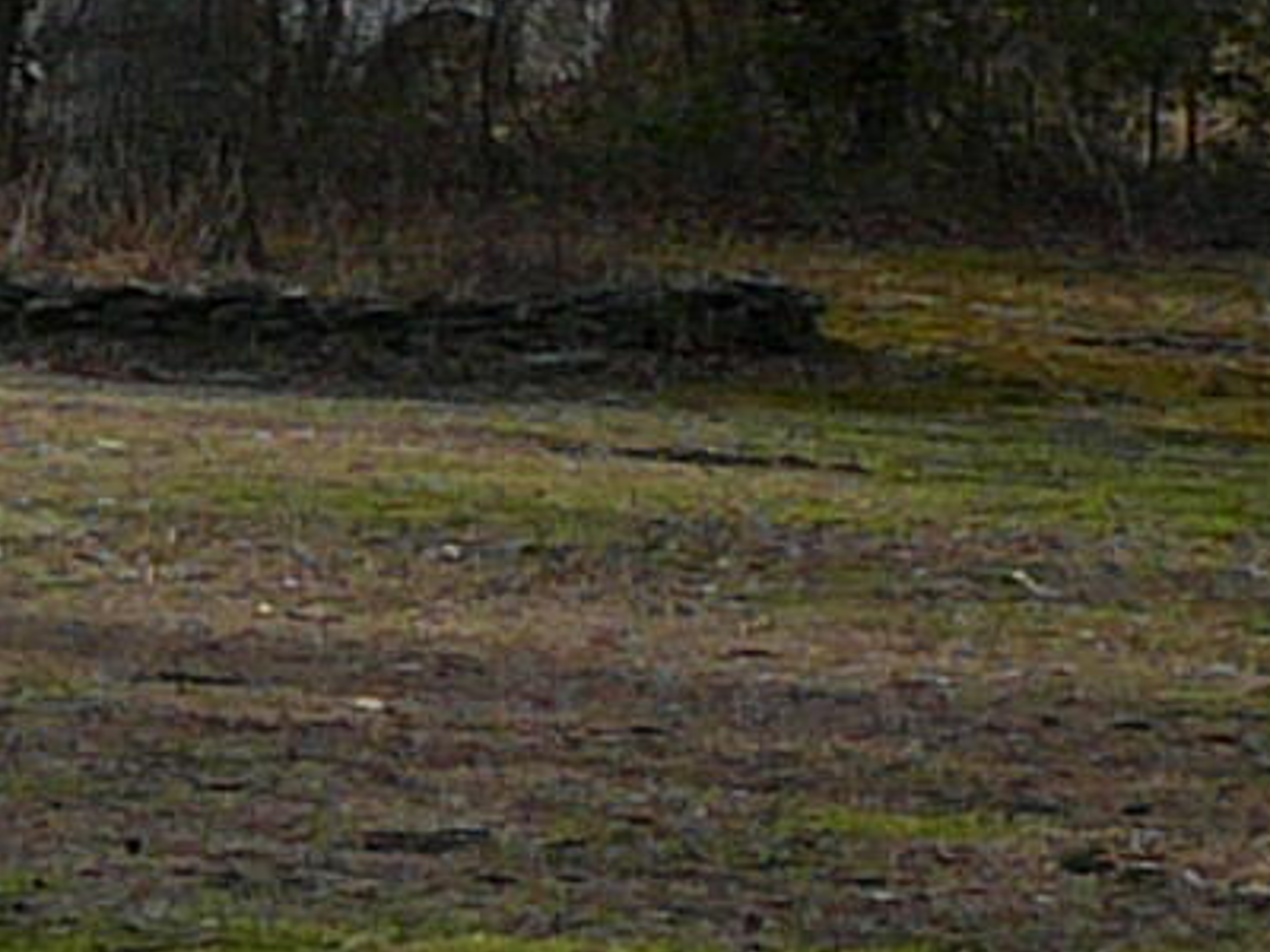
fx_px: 8218
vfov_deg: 6.6
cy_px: -263
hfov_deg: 7.7
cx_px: -2594
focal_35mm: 224
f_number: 2.8
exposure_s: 1/500
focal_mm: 5.2
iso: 80
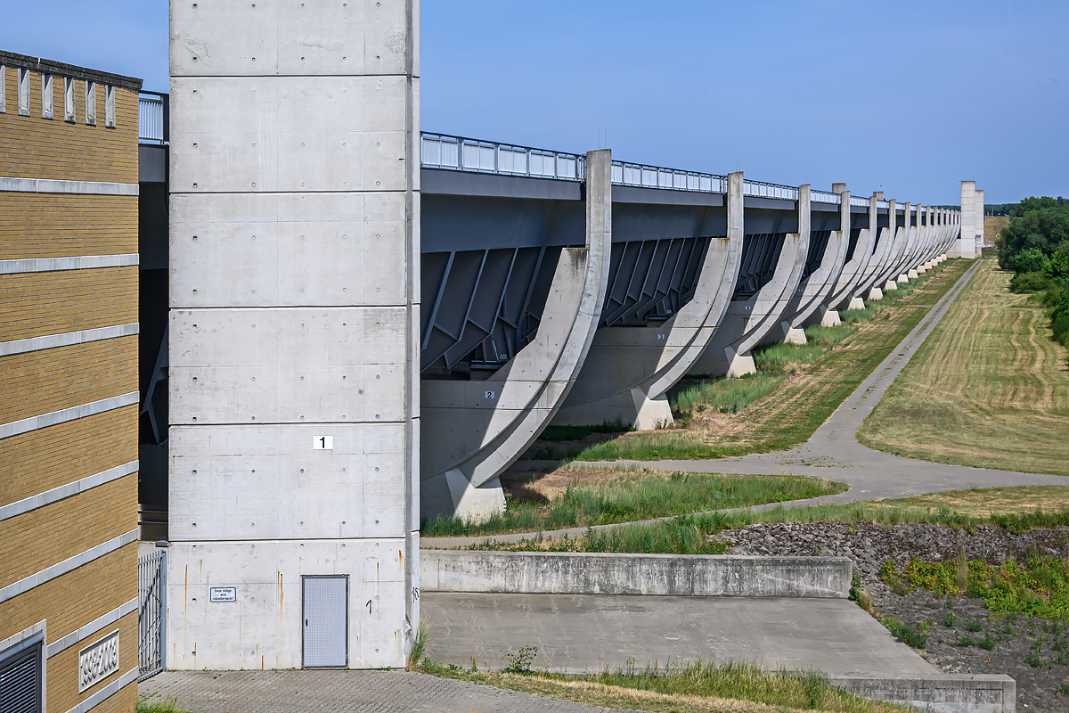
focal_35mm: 51
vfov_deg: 26.5
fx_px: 1514
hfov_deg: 38.9
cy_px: 356
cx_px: 534
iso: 200
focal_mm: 34
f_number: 8
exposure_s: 1/1250
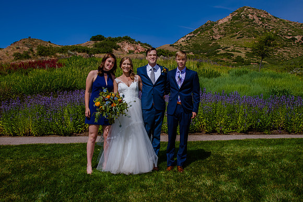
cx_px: 152
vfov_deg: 38.3
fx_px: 291
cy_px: 100
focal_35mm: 35
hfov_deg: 55.0
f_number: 16
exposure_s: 1/200
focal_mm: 28
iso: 200
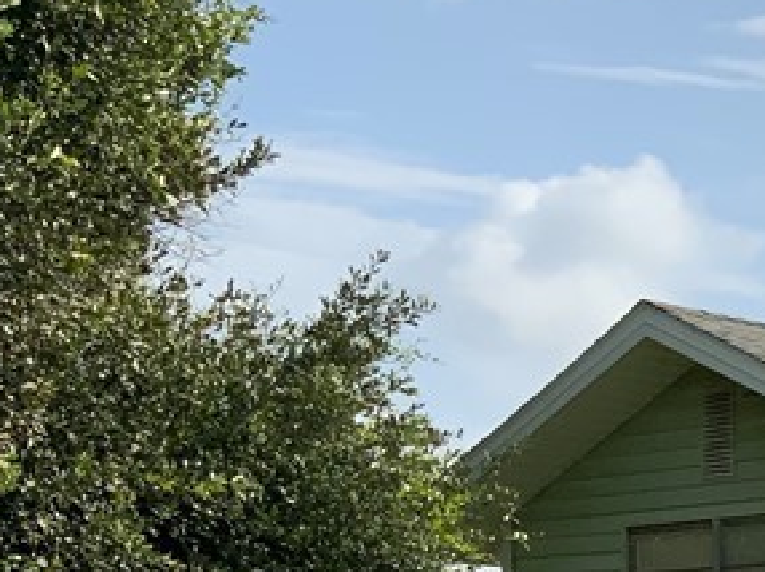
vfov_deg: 13.5
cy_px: 818
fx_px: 2296
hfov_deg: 16.8
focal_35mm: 104
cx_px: 1212
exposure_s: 1/2801
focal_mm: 3
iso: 20
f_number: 1.8
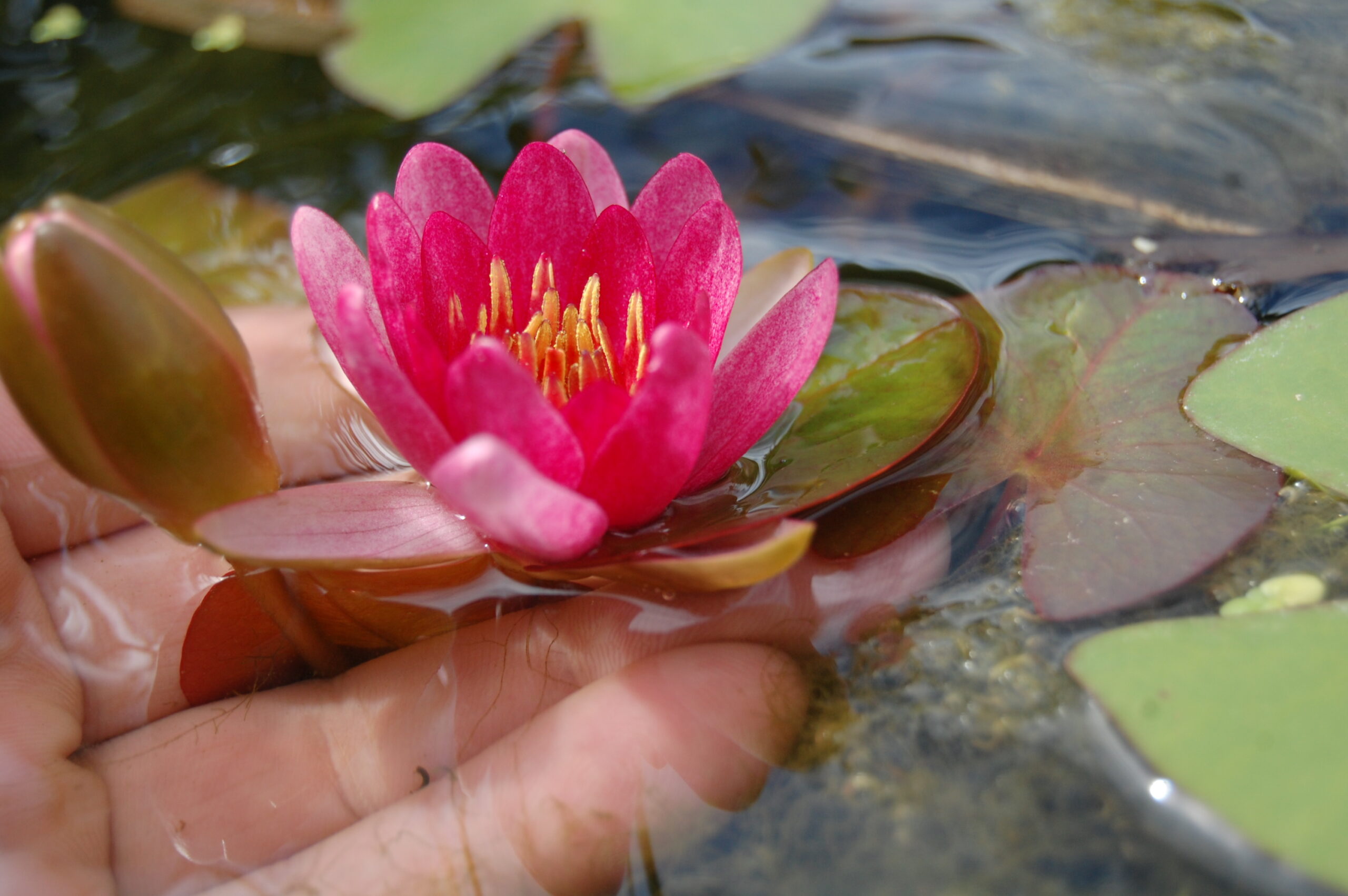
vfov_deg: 16.5
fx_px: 3086
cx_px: 674
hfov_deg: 24.6
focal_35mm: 82
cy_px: 448
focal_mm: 55
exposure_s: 1/500
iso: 400
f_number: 5.6
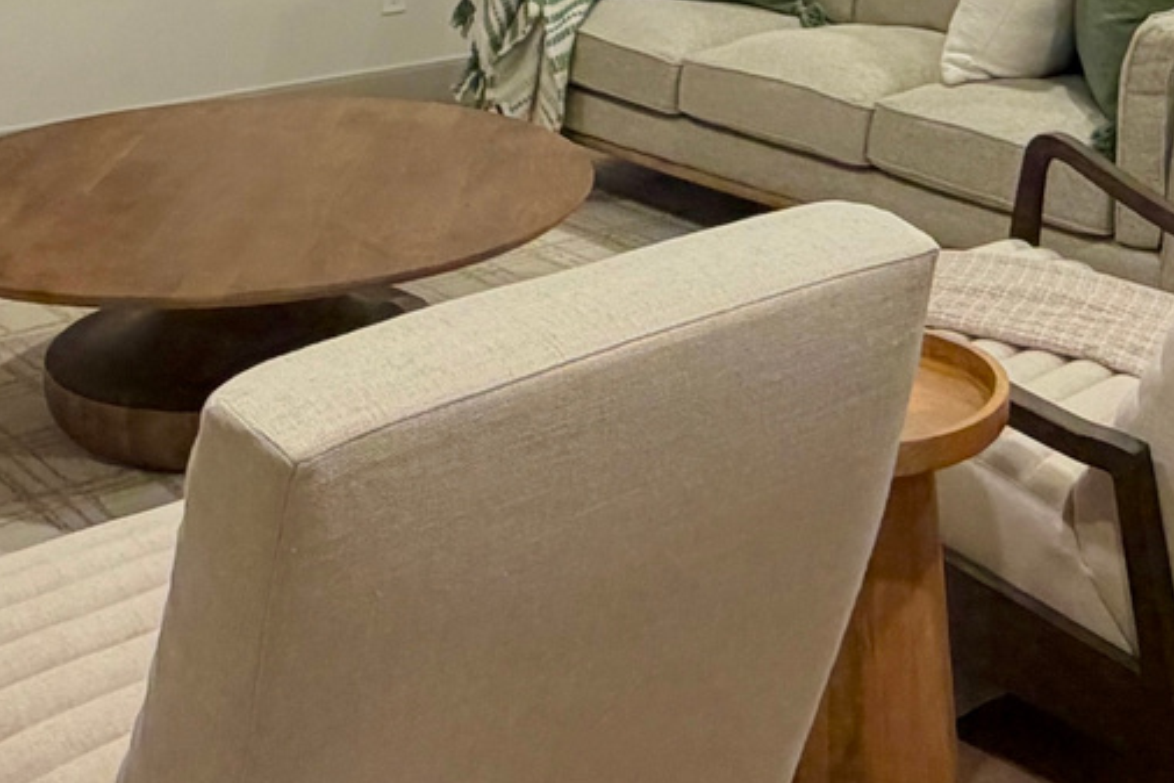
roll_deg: -0.3
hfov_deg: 33.5
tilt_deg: -1.3
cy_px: -272
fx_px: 1924
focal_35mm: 59
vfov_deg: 20.7
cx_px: 811
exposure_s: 1/60
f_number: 2.2
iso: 200
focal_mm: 2.22
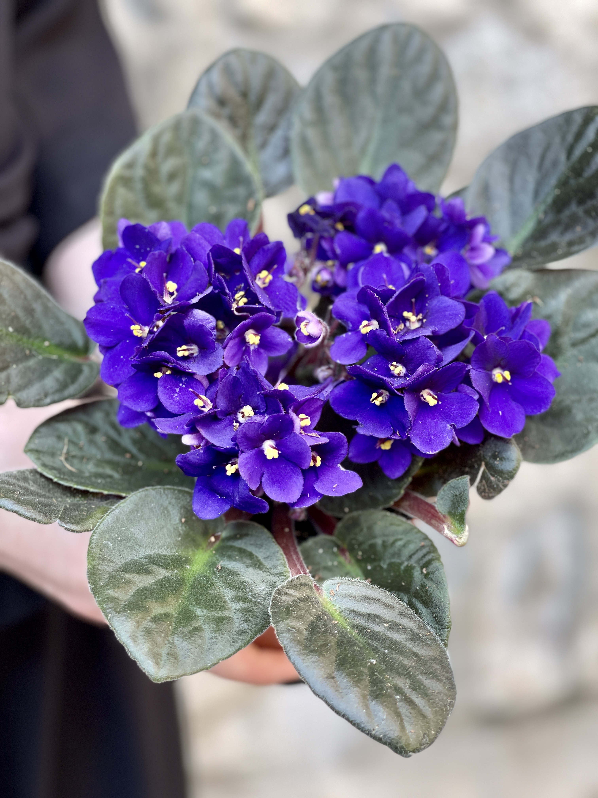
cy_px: 399
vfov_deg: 30.3
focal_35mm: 64
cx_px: 299
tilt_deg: -29.7
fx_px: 1474
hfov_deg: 22.9
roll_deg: +0.1
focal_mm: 7.5
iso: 50
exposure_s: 1/121
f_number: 2.2
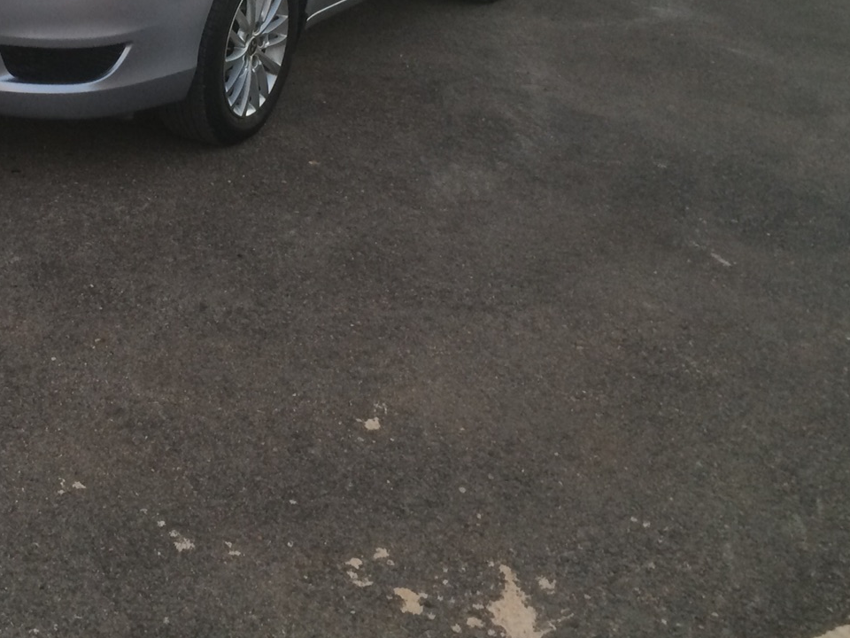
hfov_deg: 32.1
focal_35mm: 58
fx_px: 1424
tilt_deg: -13.3
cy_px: 4
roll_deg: -4.8
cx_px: 136
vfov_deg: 24.1
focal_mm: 4.15
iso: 100
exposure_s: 1/33
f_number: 2.2
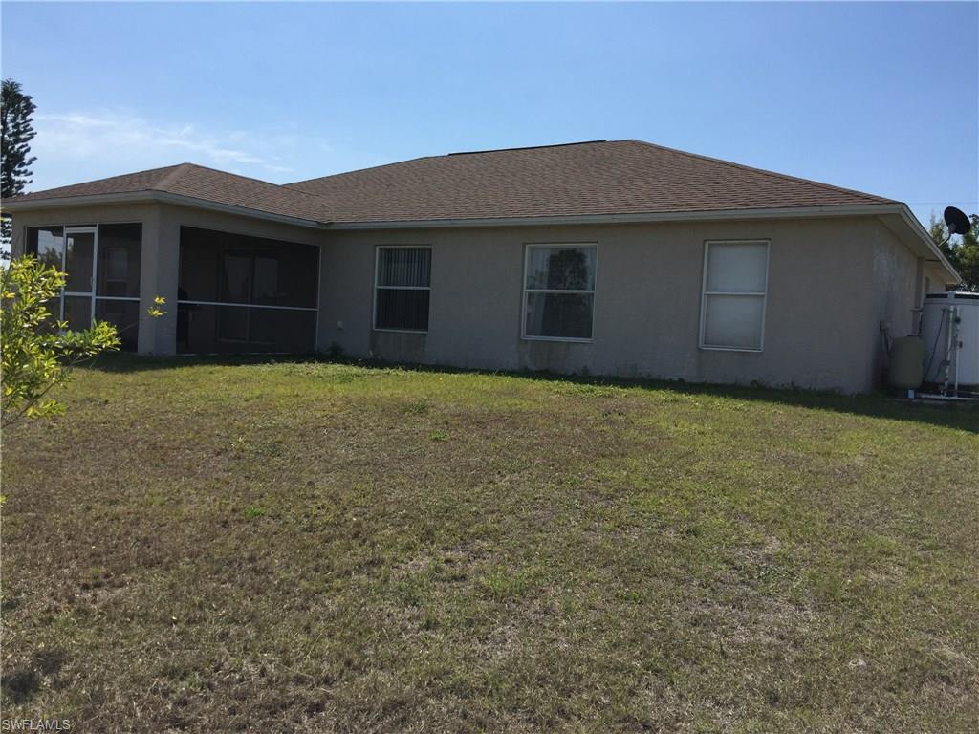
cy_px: 367
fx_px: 820
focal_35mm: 29
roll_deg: -1.2
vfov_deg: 48.2
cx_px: 490
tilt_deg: -3.0
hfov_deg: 61.7
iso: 32
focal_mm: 4.15
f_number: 2.2
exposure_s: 1/3300
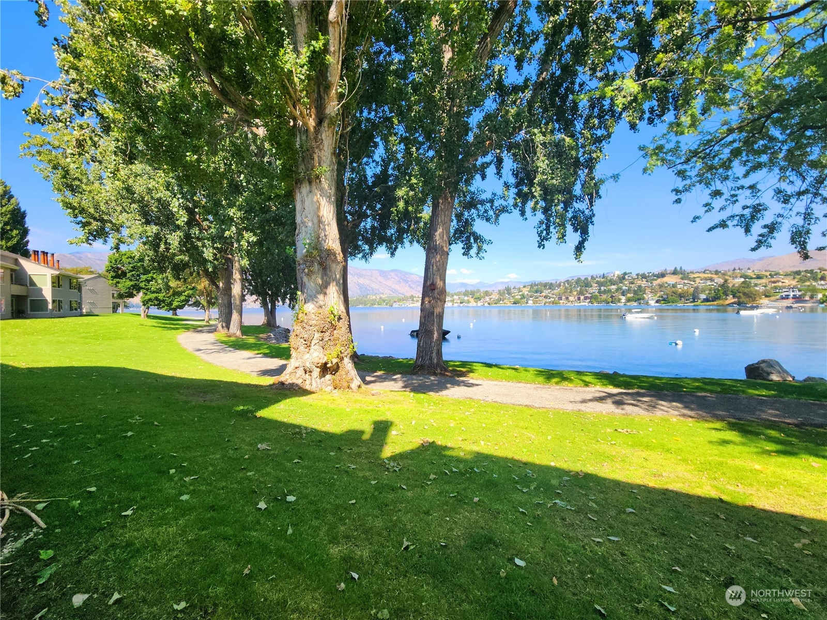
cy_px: 310
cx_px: 414
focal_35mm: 13
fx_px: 311
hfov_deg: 106.2
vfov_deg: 89.9
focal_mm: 2.2
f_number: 2.2
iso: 50
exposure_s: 1/909
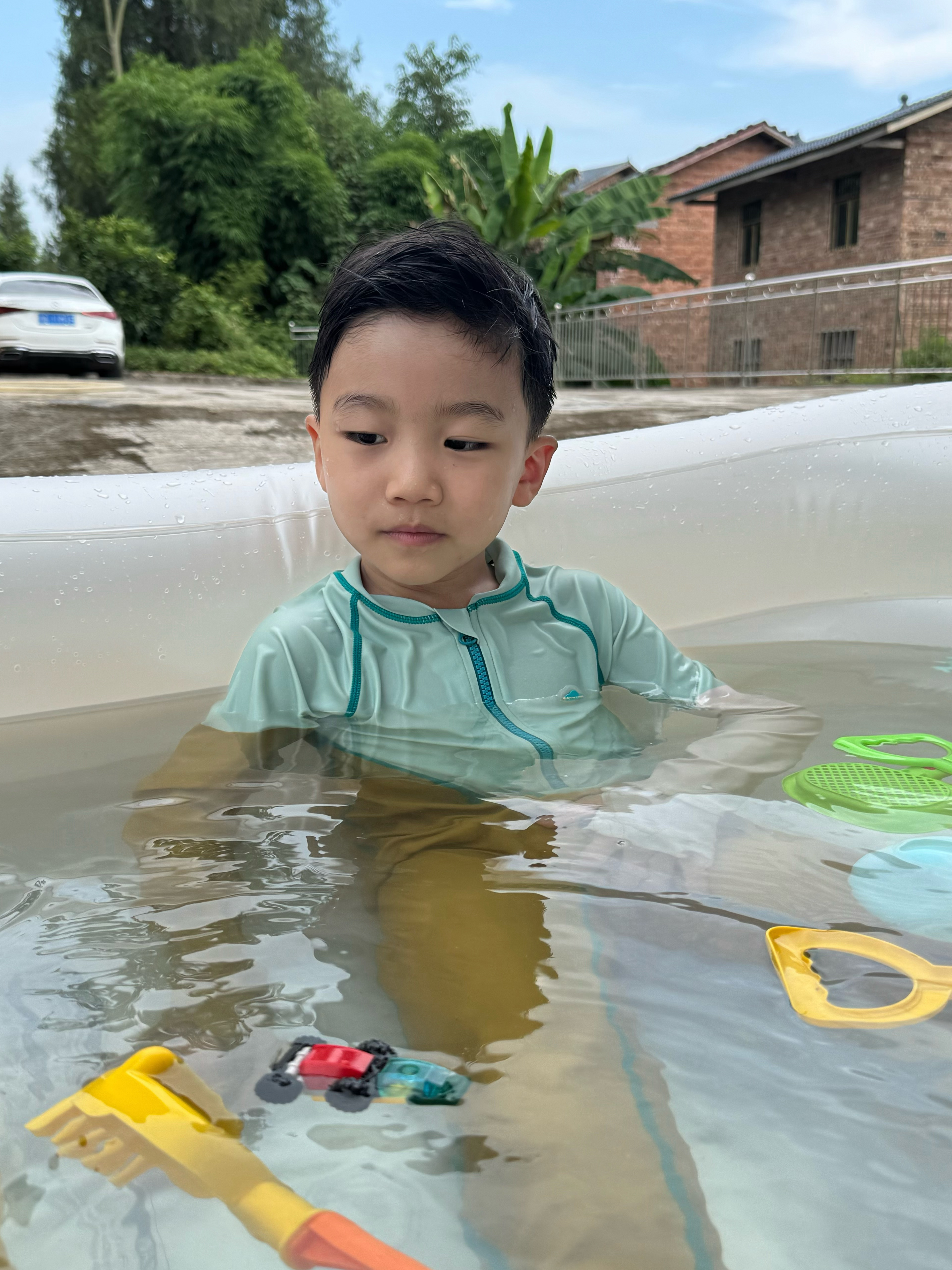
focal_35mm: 29
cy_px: 626
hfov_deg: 48.2
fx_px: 1063
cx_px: 448
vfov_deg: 61.7
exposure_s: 1/60
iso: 125
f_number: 1.5
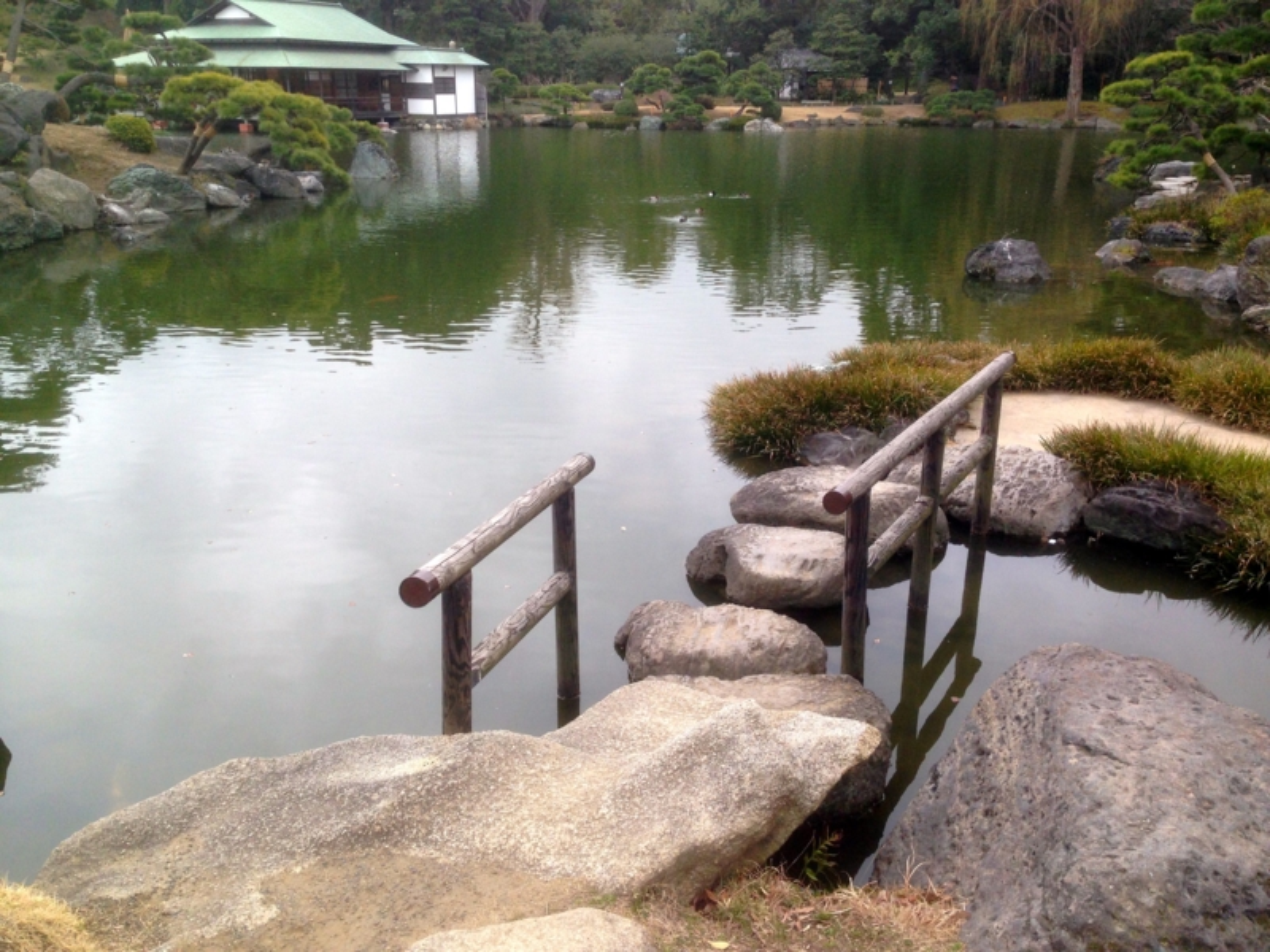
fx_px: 1211
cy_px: 476
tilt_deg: -17.5
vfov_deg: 42.9
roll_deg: +0.4
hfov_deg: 55.4
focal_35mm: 33
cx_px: 635
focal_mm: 4.12
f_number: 2.4
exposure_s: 1/120
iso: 50
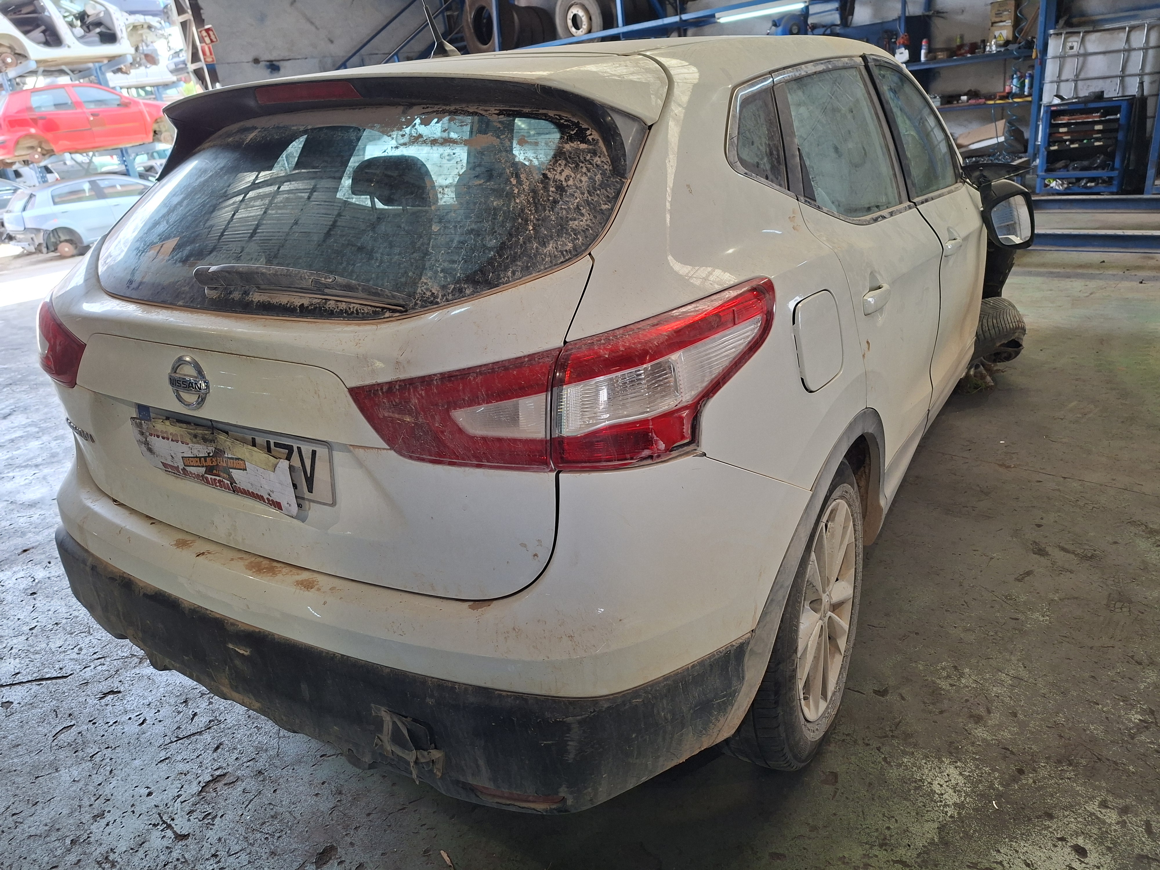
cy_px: 435
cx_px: 580
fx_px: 771
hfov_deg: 73.9
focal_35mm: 23
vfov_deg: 58.9
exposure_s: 1/100
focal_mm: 5.54
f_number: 1.8
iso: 200
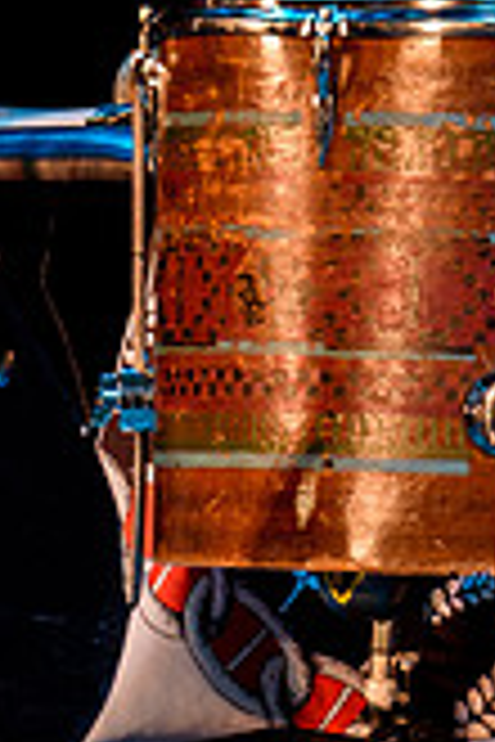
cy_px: -256
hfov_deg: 3.3
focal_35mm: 410
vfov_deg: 5.0
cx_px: 626
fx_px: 8456
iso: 800
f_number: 11
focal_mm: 150
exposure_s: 1/30
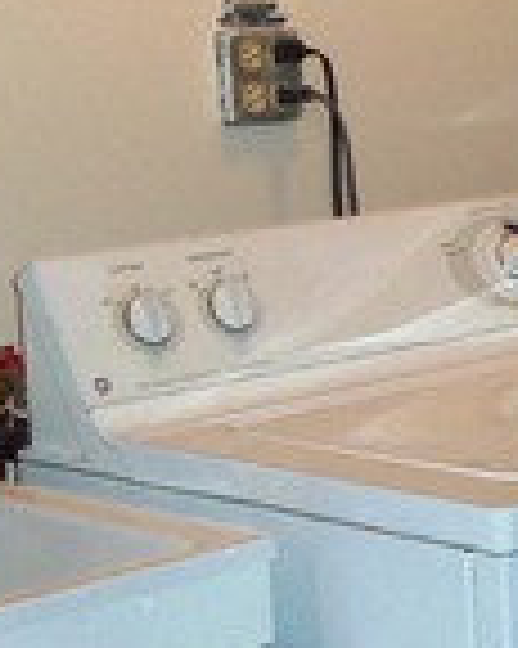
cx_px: 1013
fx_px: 2417
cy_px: 261
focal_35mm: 126
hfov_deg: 11.2
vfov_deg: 15.3
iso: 100
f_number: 3.4
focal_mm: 5.2
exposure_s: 1/30
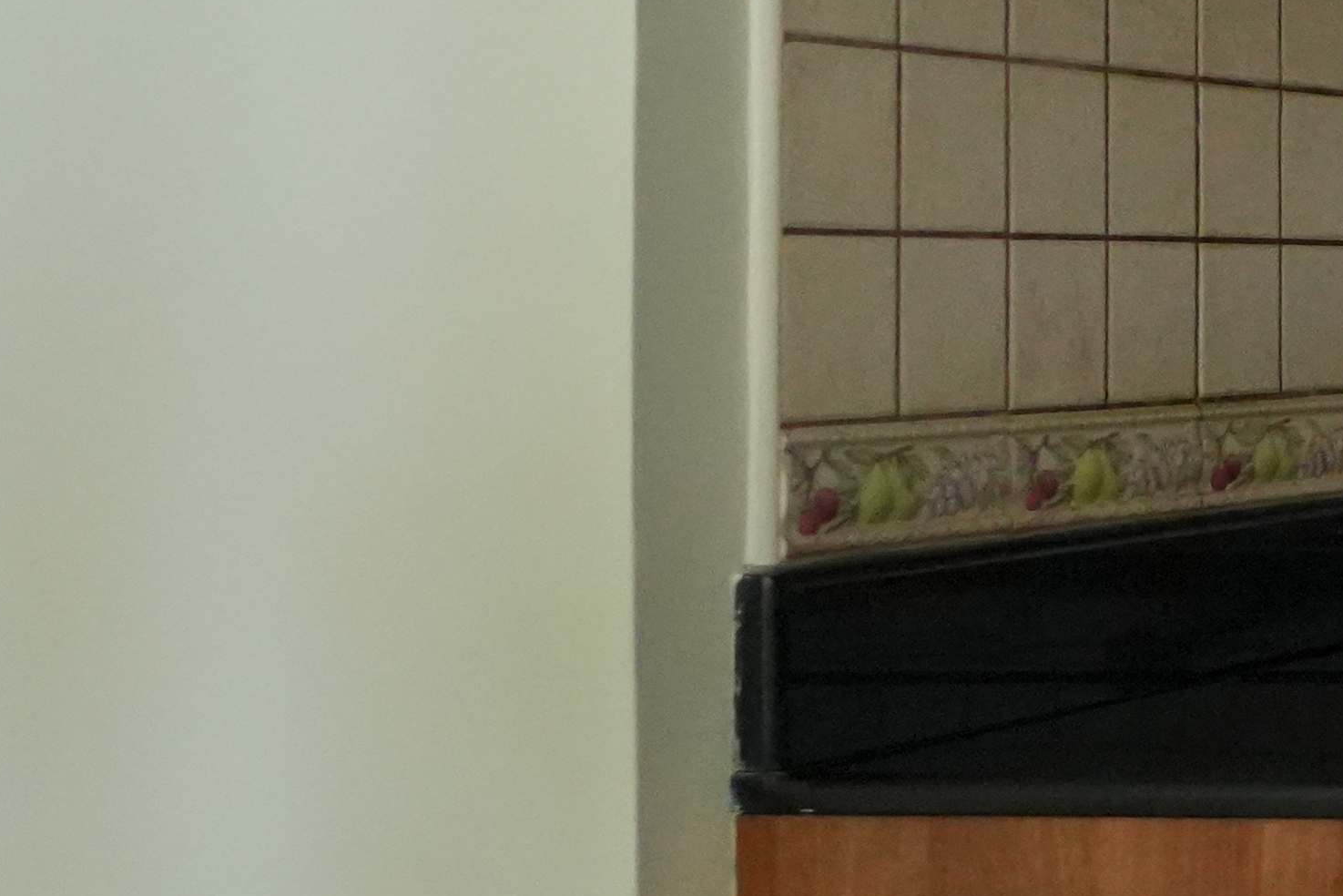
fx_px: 3544
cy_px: 195
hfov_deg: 16.2
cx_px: 2740
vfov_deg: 14.3
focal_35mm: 95
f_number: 3.5
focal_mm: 20
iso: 6400
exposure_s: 1/20
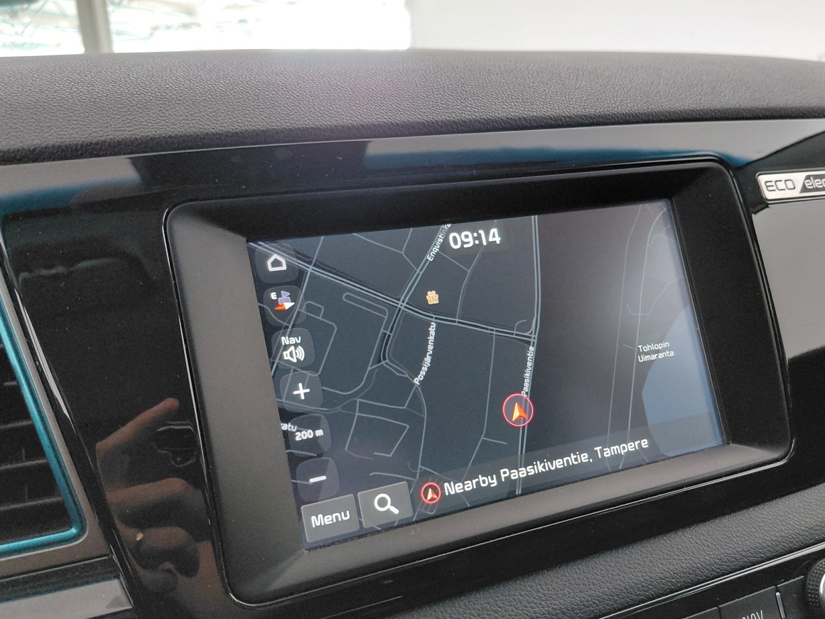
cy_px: 371
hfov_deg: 58.0
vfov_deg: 45.2
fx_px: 739
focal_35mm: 31
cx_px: 480
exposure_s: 1/30
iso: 320
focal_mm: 4.69
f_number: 1.8
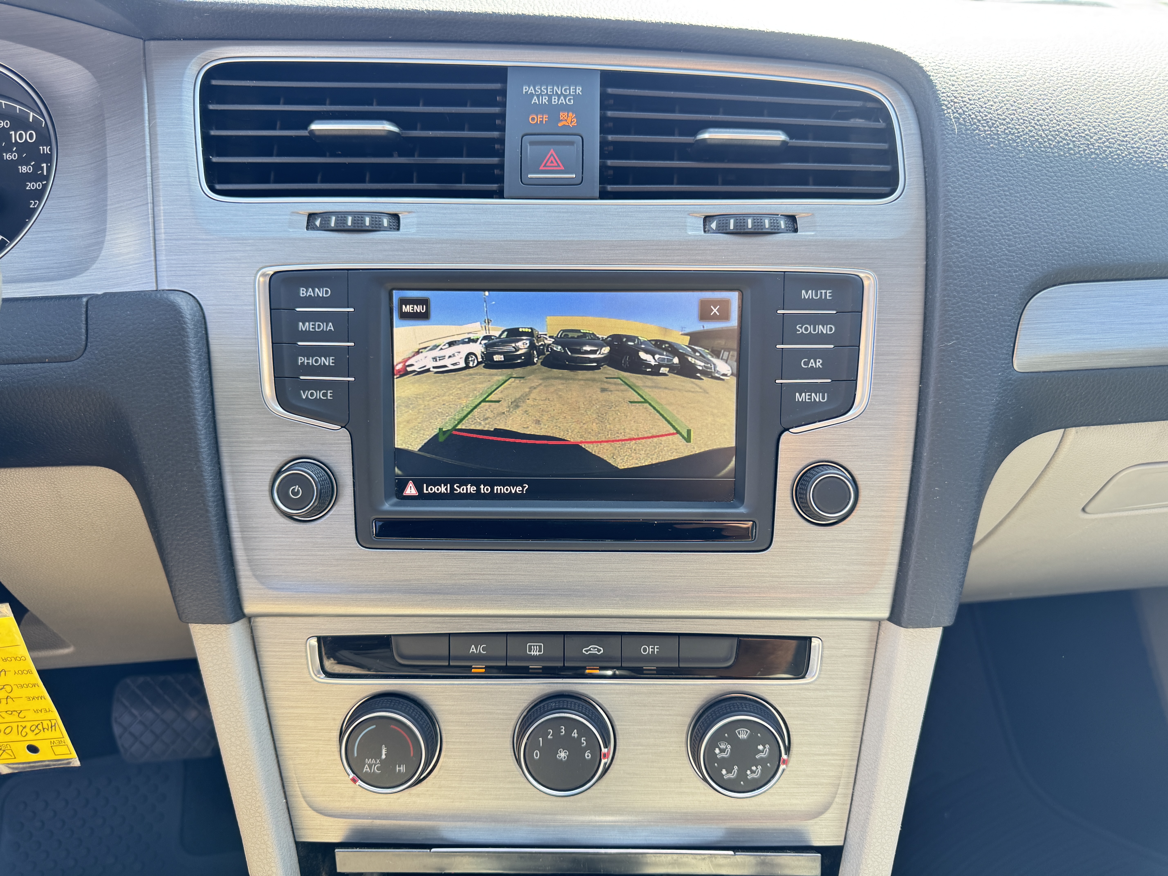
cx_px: 584
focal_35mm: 24
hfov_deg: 71.6
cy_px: 438
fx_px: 810
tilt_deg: -23.3
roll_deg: +0.1
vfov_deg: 56.8
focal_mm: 6.76
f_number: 1.78
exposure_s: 1/121
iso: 100
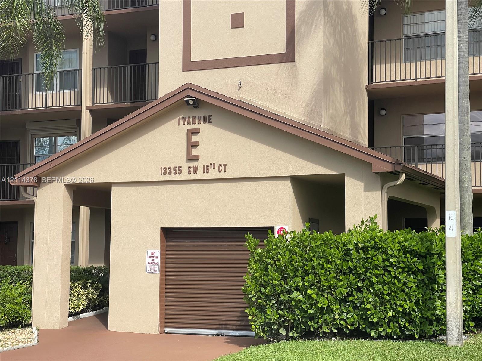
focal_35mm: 64
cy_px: 180
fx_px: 891
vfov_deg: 22.9
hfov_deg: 30.3
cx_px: 241
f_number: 2.2
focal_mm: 7.5
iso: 20
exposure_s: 1/896
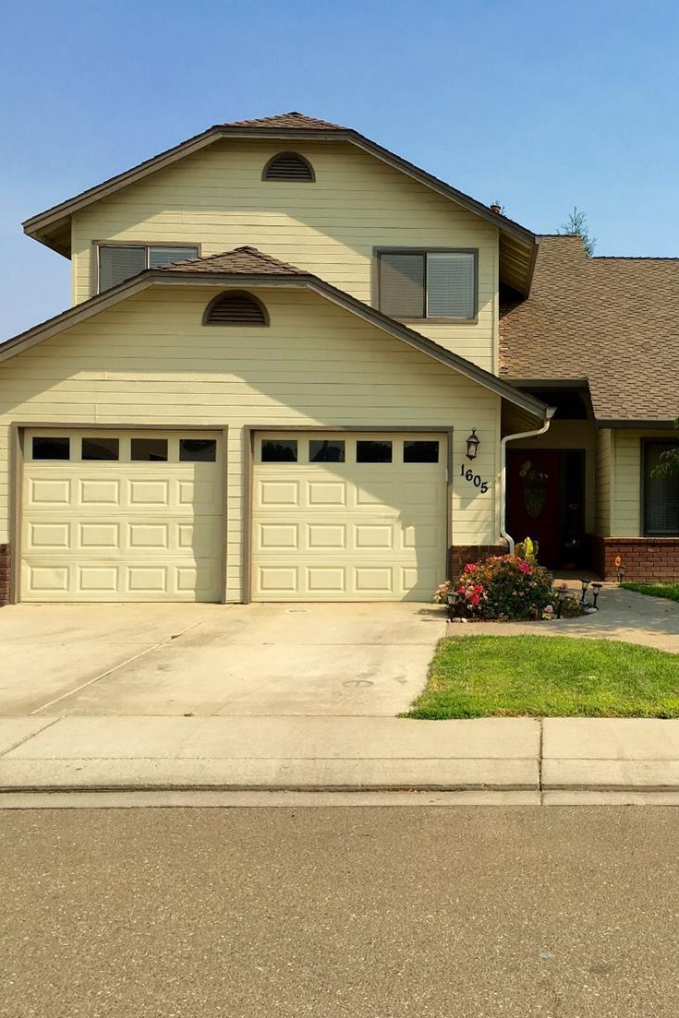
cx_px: 553
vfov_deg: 47.4
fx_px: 1160
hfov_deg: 31.7
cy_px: 517
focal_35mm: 41
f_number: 2.2
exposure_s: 1/1350
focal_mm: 4.15
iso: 25
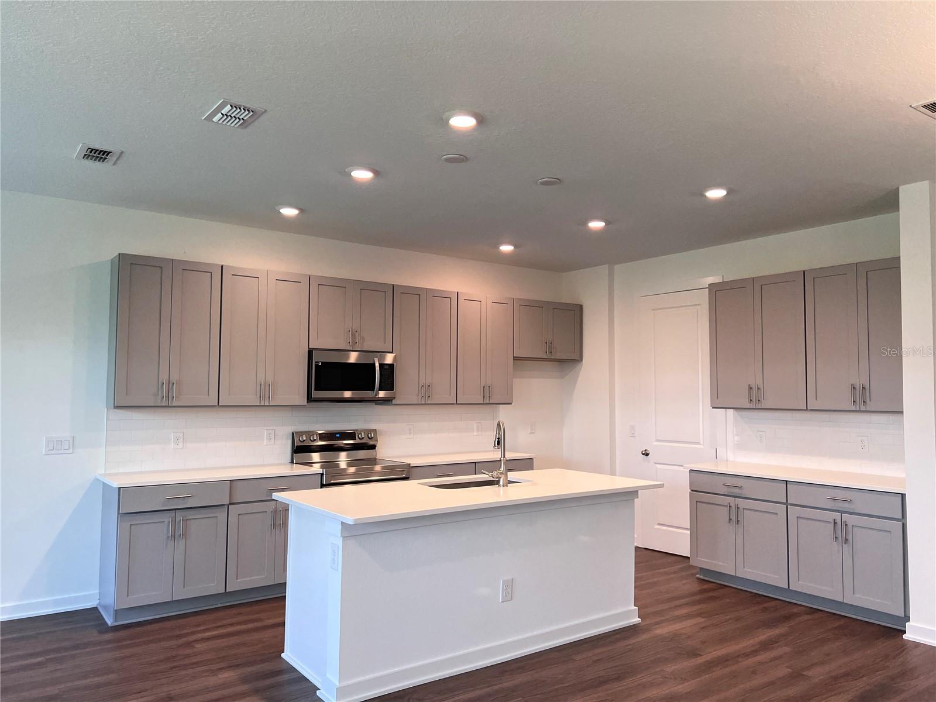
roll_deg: +0.0
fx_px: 703
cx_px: 468
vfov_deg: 53.1
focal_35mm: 26
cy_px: 351
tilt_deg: +3.1
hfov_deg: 67.3
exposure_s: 1/120
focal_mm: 5.7
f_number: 1.5
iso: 100
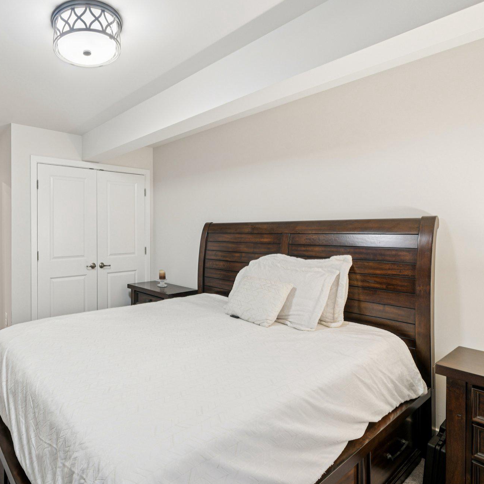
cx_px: 114
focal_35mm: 20
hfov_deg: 69.3
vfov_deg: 74.8
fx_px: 316
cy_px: 234
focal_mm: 15
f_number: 8
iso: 400
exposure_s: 1/6
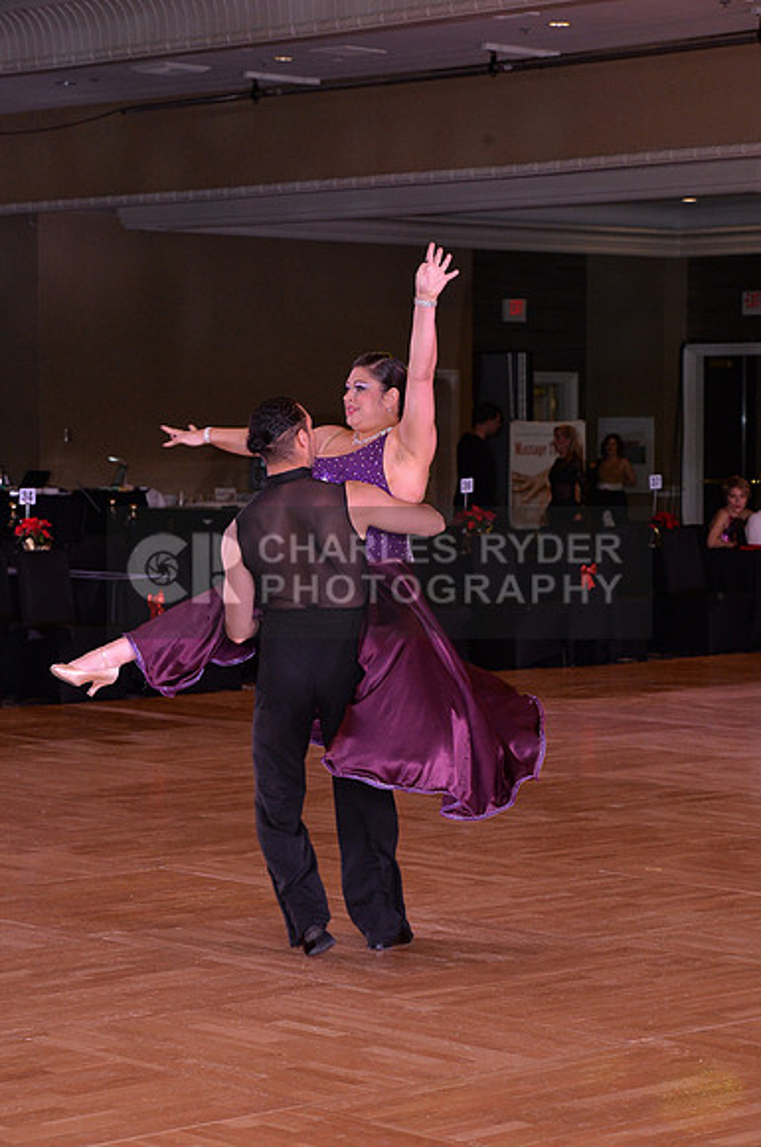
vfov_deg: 20.0
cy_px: 574
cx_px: 380
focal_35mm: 102
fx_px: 3244
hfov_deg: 13.4
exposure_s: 1/250
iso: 2000
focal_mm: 102
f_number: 7.1
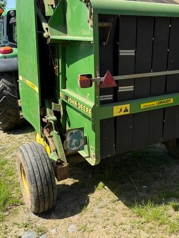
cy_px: 101
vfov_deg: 49.9
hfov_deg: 38.2
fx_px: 255
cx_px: 121
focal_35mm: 37
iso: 80
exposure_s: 1/1727
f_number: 1.78
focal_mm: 6.76
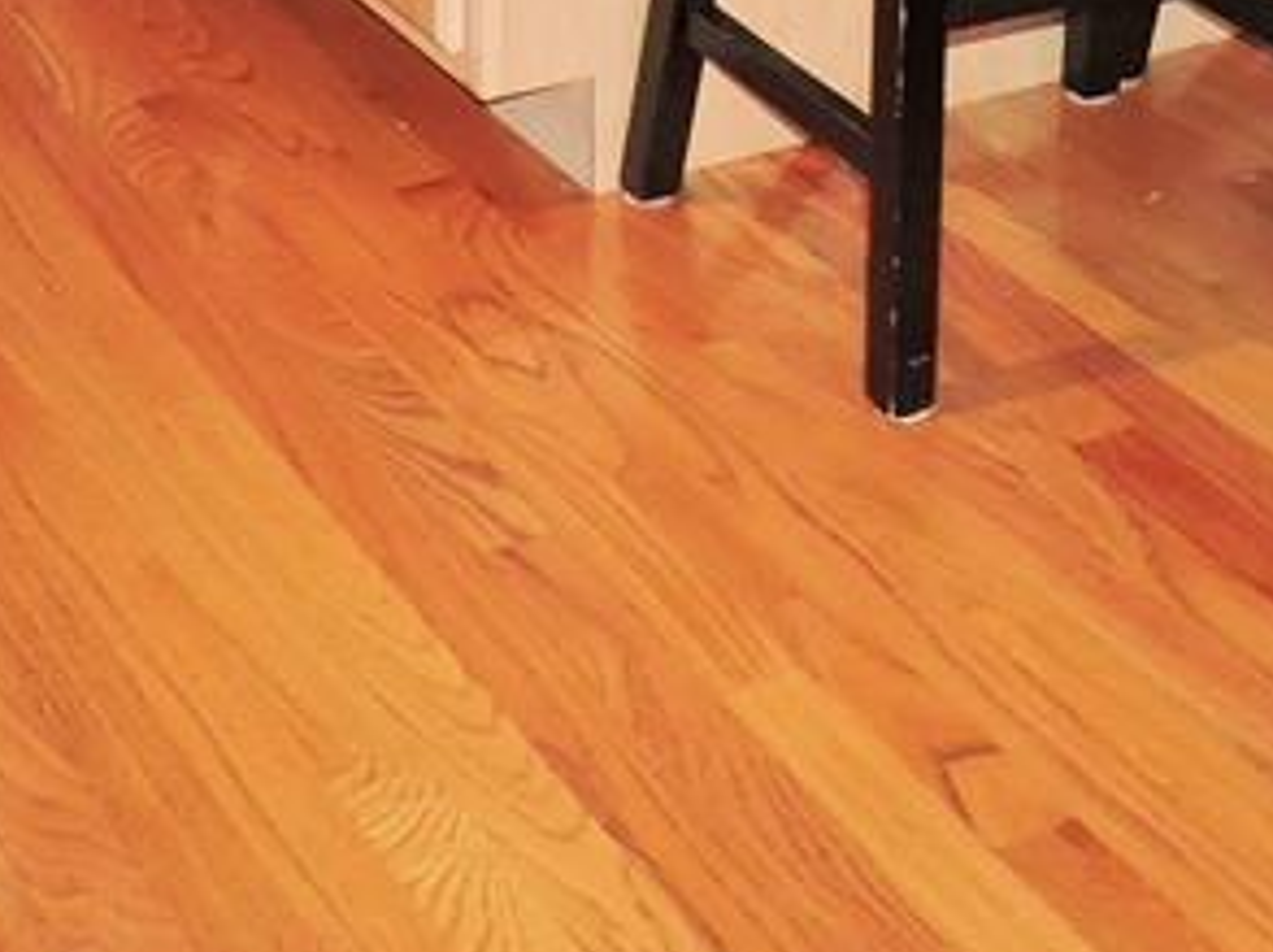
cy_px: -648
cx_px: 804
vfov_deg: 15.5
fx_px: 3085
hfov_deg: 23.2
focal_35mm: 84
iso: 200
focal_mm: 4.3
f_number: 3
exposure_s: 1/30
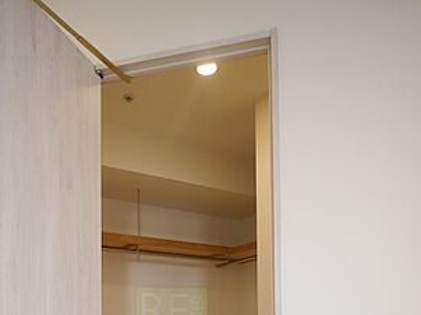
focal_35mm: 35
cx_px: 171
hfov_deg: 52.4
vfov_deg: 36.1
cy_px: 323
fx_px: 425
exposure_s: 1/60
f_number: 4
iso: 1000
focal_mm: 11
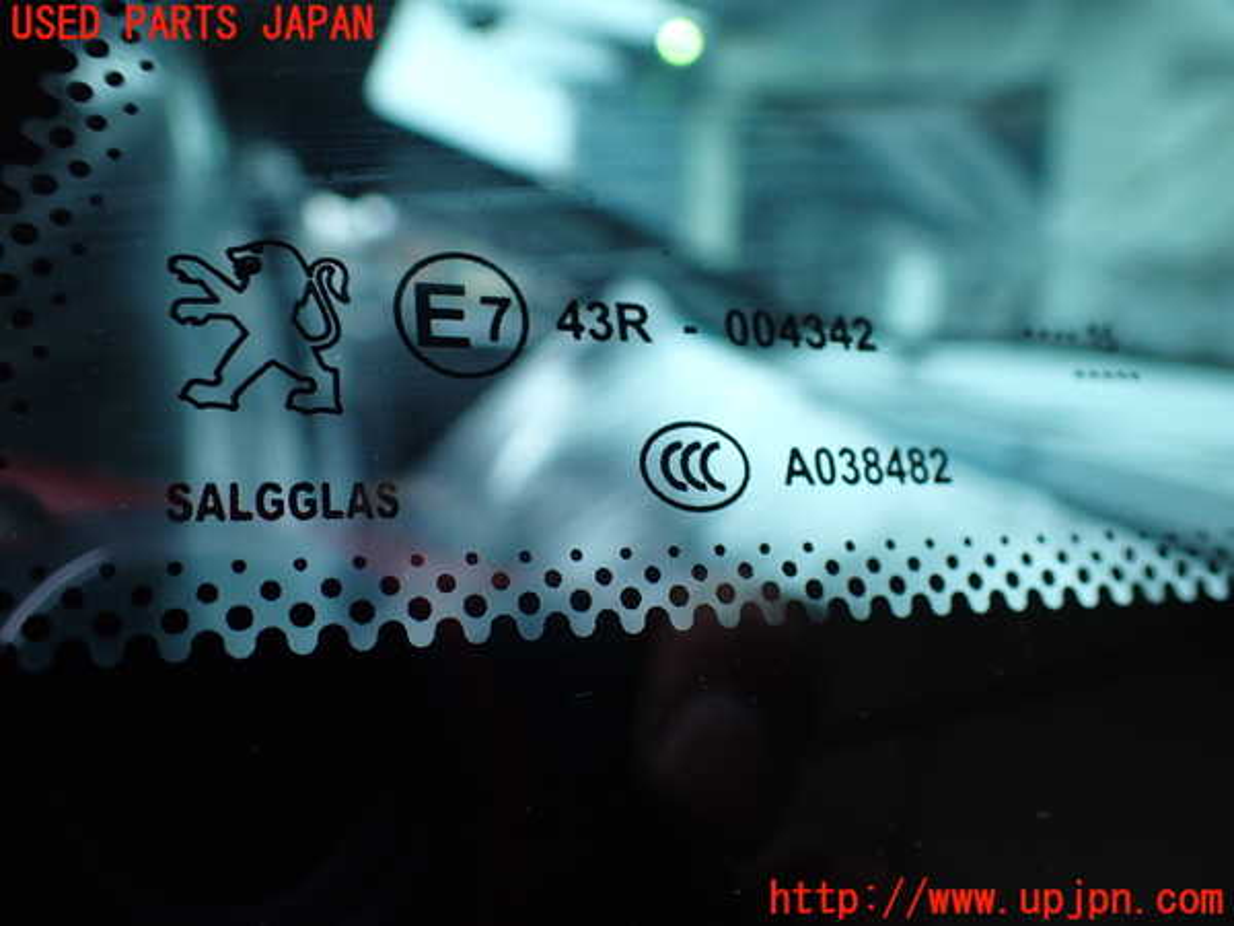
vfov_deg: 46.8
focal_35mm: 30
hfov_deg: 60.0
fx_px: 1069
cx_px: 617
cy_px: 463
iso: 200
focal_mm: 5.4
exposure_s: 1/125
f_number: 2.3
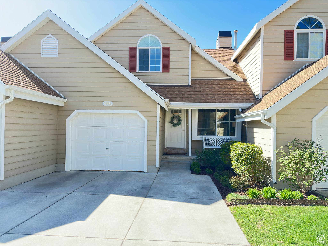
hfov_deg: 71.6
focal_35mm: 24
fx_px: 227
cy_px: 123
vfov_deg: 56.8
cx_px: 164
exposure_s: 1/532
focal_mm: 6.86
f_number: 1.78
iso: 80
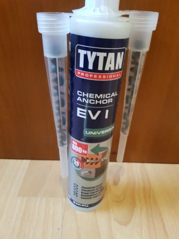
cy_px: 120
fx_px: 179
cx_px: 90
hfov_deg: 53.1
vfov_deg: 67.3
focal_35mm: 26
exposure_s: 1/11
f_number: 1.7
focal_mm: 4.2
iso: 250
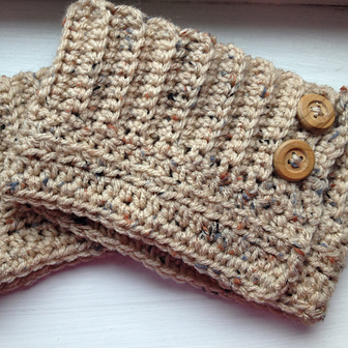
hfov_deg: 36.5
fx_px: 523
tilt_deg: -83.7
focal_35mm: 46
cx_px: 127
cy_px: 166
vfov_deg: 36.8
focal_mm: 4.28
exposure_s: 1/20
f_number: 2.4
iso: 50
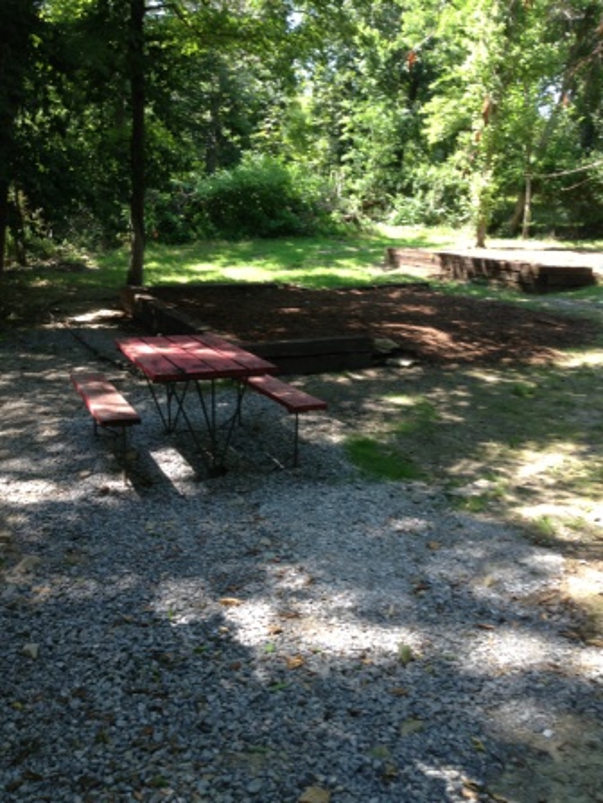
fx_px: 766
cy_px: 402
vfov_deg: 55.4
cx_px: 302
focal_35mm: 33
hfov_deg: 42.9
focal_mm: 4.13
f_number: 2.4
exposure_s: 1/133
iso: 50
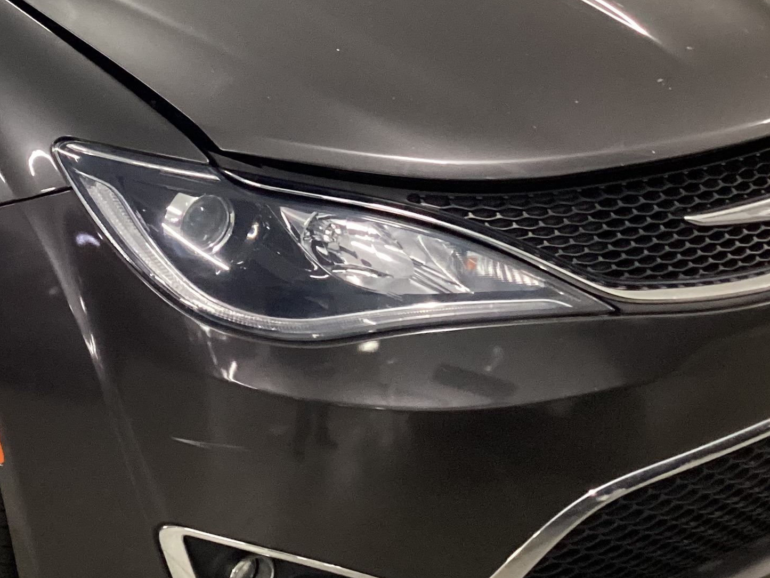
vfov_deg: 20.7
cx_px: 168
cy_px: 103
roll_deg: +1.6
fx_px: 1557
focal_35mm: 70
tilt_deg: -19.4
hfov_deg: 27.3
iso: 400
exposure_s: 1/50
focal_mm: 3.3
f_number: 2.4
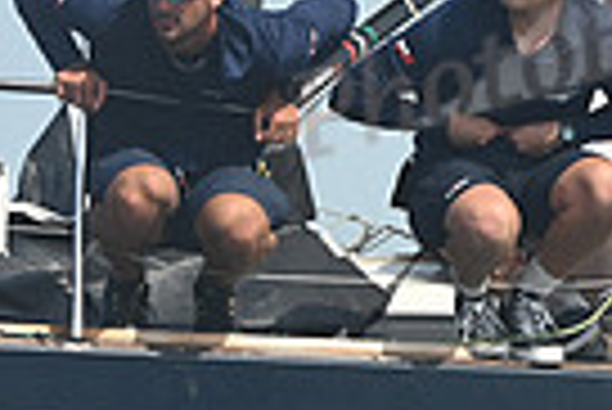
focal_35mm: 427
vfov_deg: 3.2
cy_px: 214
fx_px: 7267
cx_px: 1161
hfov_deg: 4.8
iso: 320
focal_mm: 100
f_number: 6.3
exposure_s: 1/1250
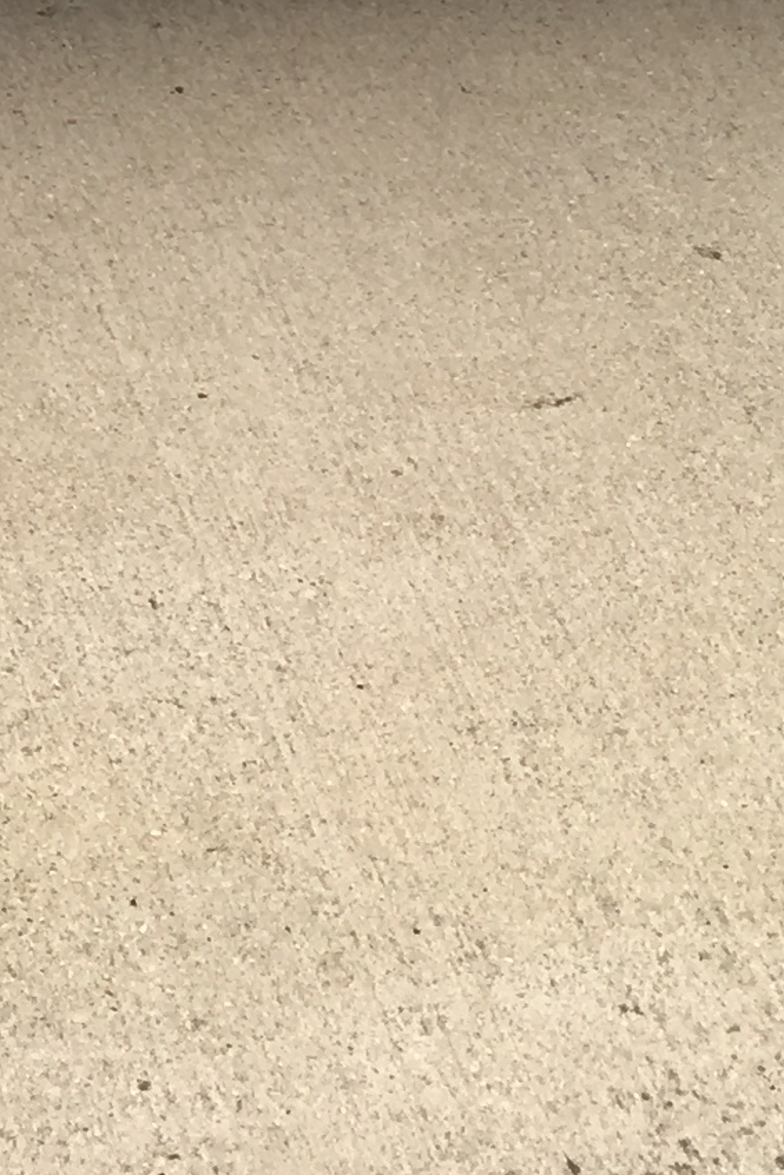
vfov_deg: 13.2
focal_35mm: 143
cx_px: -415
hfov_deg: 9.3
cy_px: -822
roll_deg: +2.4
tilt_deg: -13.8
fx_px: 4669
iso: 25
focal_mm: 4.15
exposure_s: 1/220
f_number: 2.2
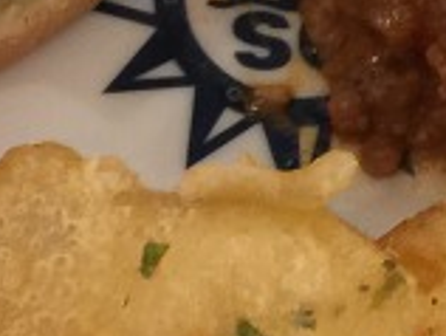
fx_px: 2232
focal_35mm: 173
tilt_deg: -63.9
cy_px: 107
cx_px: 159
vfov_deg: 8.6
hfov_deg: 11.4
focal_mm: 4.15
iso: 100
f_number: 2.2
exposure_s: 1/10
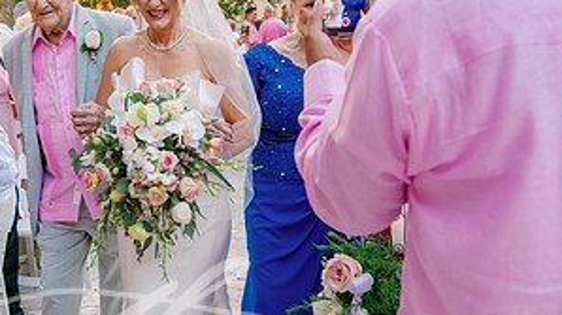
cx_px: 141
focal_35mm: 49
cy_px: 150
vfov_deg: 24.4
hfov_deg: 40.9
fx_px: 730
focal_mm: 24
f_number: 3.5
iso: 320
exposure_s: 1/200
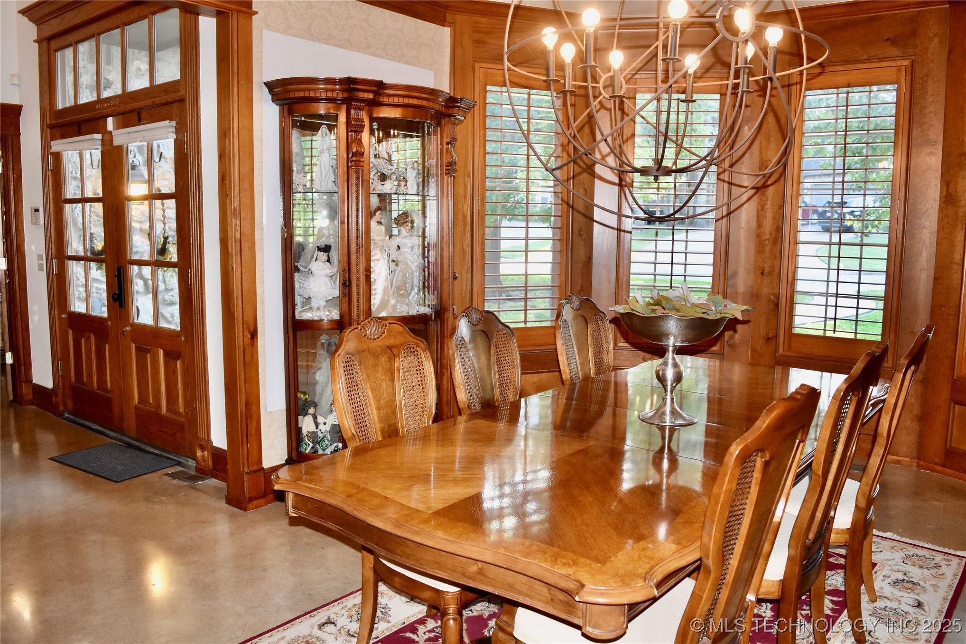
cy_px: 322
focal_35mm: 27
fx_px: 724
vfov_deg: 47.9
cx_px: 483
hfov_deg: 67.4
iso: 800
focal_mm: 18
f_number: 5
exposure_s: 1/100
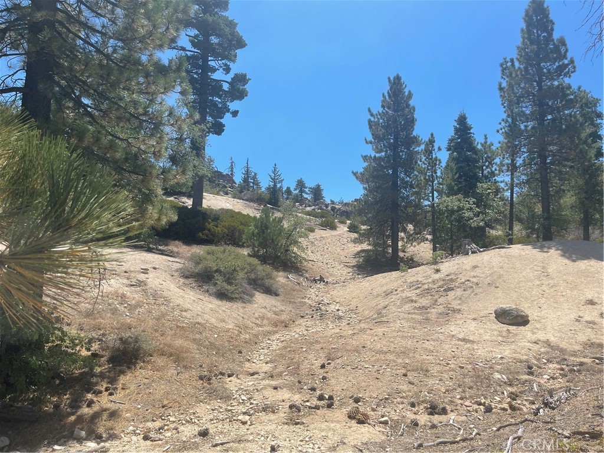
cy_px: 226
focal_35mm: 25
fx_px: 436
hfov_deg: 69.4
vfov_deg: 54.9
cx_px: 302
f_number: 1.6
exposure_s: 1/3663
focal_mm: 5.1
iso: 32
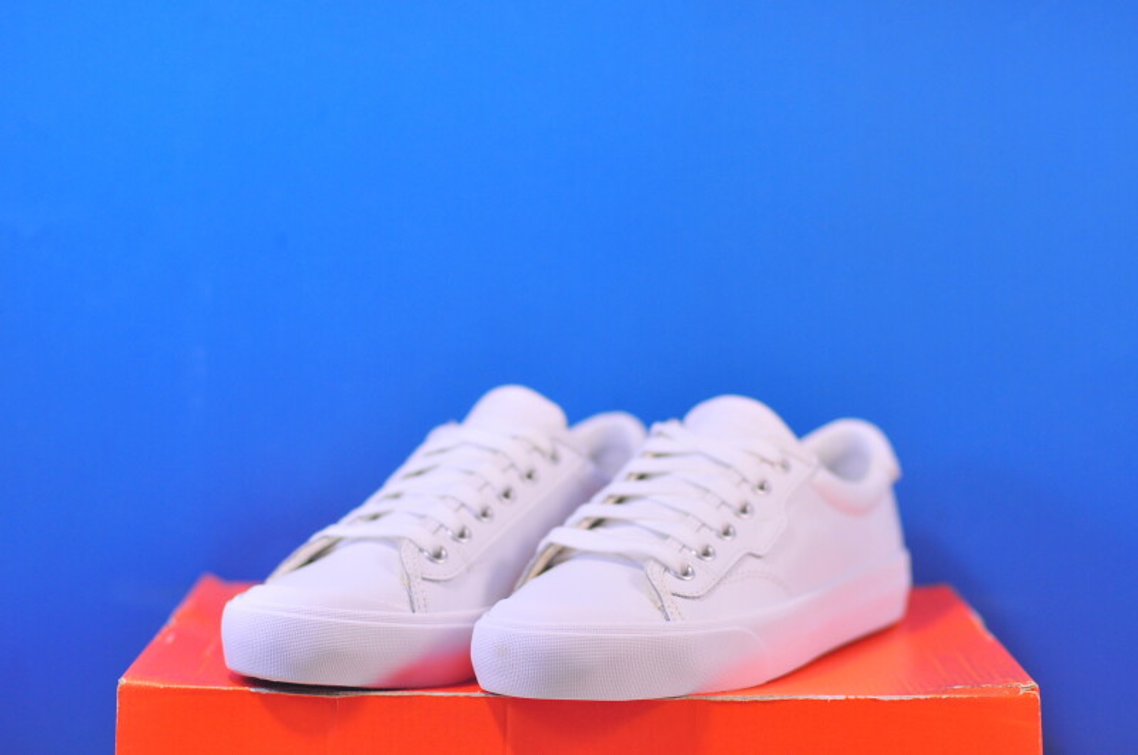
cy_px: 378
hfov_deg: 27.0
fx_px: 2367
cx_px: 569
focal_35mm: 75
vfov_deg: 18.1
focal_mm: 50
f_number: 2.2
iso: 250
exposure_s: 1/320
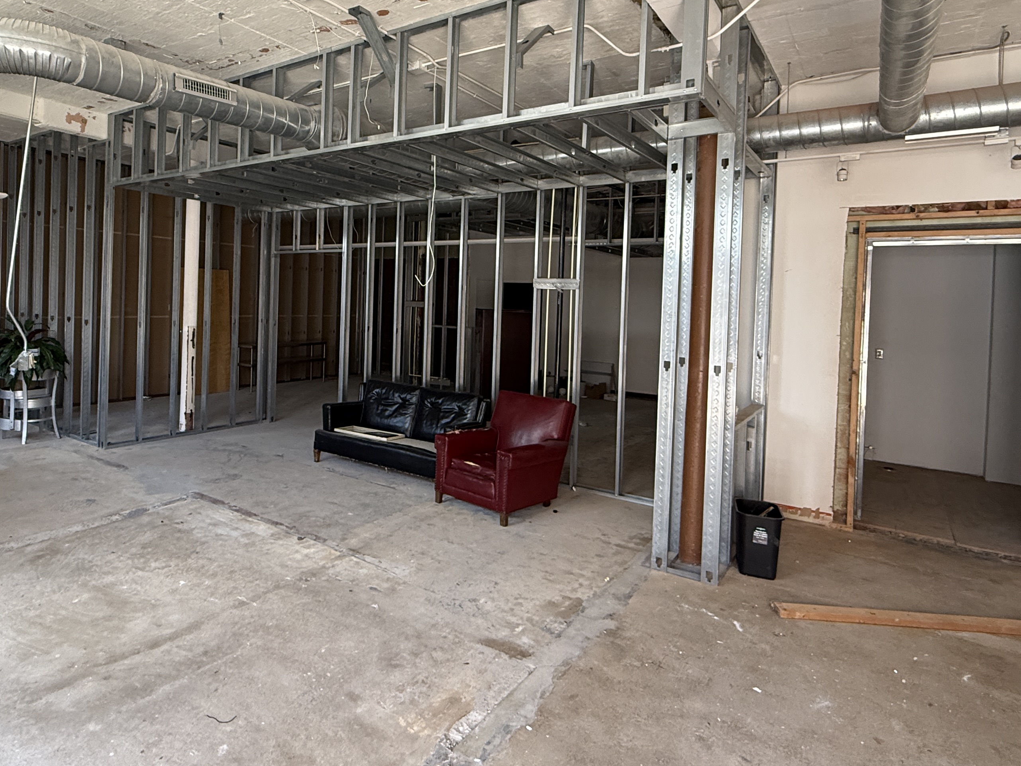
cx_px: 408
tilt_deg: -1.0
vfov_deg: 60.6
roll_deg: -1.6
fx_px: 649
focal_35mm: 22
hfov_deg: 75.5
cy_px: 310
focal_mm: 2.22
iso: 250
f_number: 2.2
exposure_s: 1/99
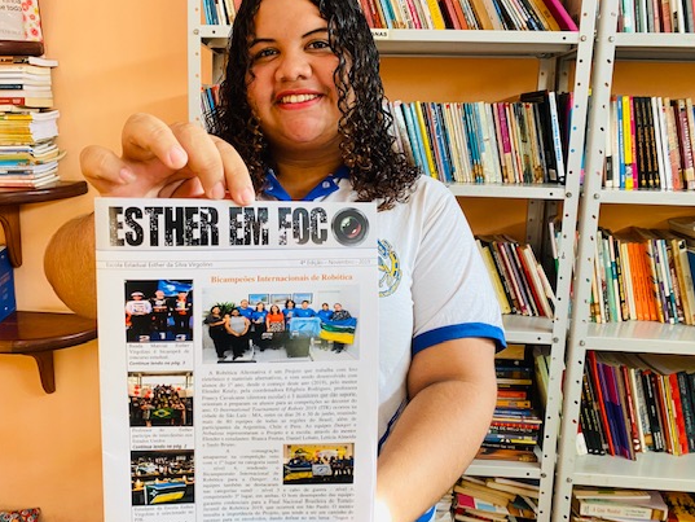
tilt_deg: -9.0
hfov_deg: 58.2
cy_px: 237
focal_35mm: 31
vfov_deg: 45.4
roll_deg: -1.7
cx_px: 307
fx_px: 623
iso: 80
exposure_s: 1/60
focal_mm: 4.25
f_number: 1.8
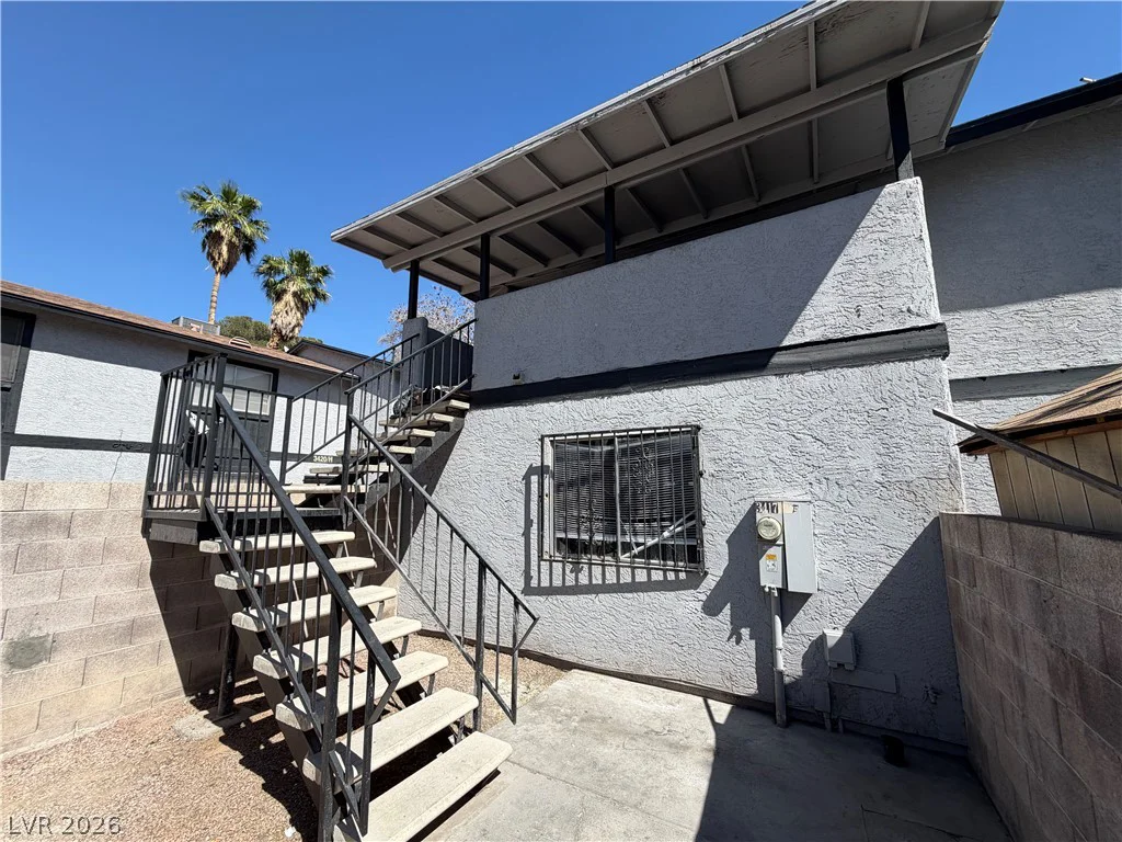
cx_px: 561
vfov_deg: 85.7
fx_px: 454
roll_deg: +0.4
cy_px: 421
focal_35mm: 14
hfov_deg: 102.1
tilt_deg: +8.9
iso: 25
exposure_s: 1/770
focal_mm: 2.22
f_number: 2.2
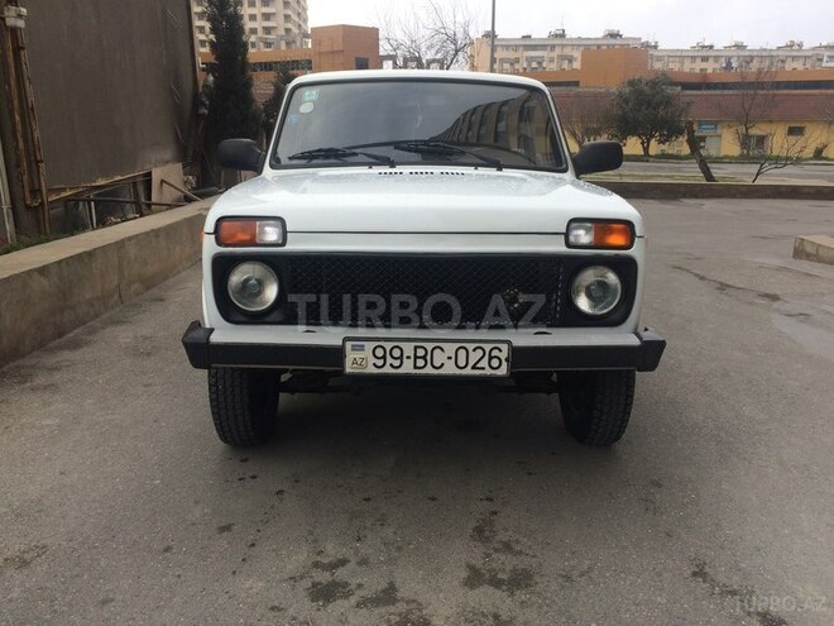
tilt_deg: -16.9
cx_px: 417
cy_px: 313
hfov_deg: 61.7
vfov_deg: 48.2
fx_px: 699
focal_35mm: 29
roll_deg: -0.8
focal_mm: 4.15
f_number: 2.2
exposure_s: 1/1325
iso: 32
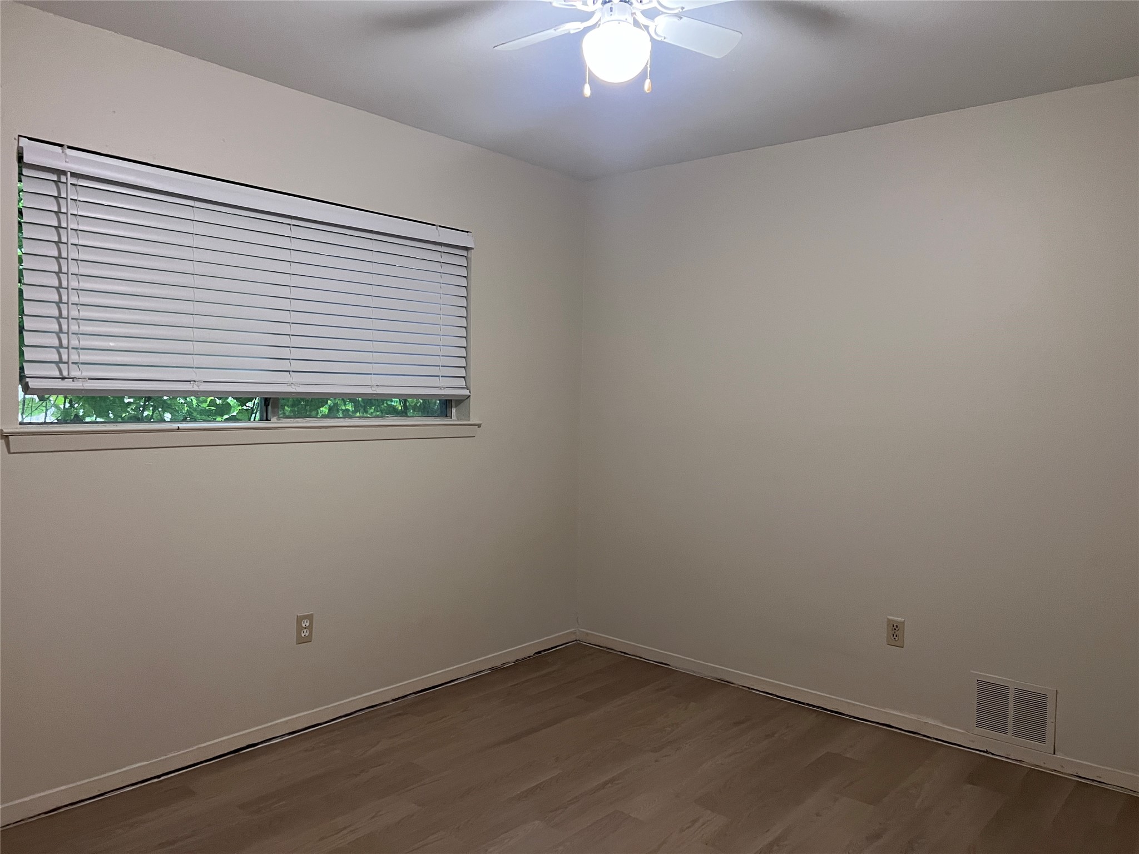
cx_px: 570
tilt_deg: -2.1
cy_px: 427
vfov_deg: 53.1
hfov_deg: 67.3
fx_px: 856
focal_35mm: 26
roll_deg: -1.1
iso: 400
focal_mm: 5.7
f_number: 1.5
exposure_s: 1/60
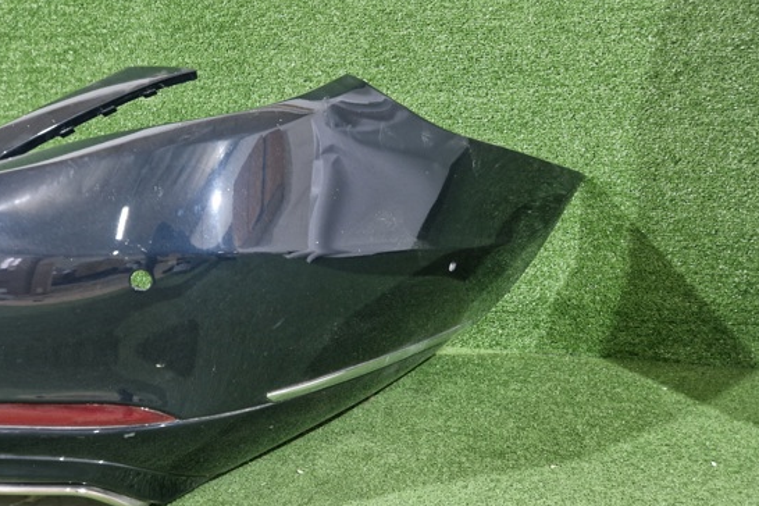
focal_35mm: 28
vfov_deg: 46.4
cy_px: 266
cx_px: 341
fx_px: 590
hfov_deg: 65.3
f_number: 1.8
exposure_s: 1/50
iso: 640
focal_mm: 5.4
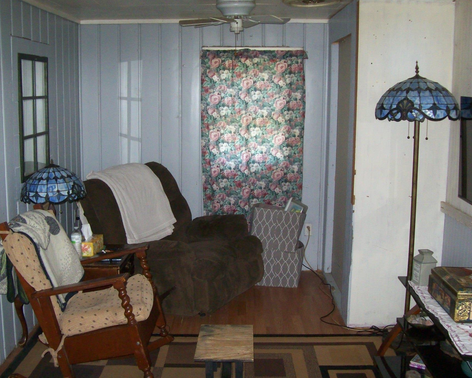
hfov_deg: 43.8
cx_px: 211
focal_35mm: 42
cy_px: 180
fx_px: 587
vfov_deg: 35.7
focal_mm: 6
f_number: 2.7
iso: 200
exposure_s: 1/64
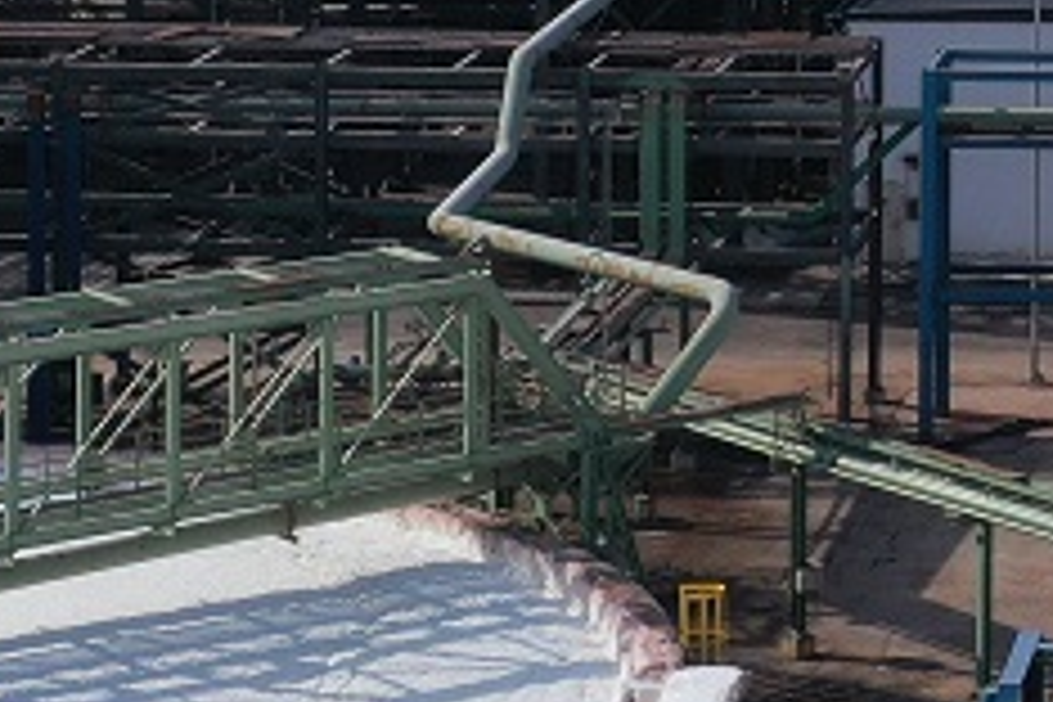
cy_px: -400
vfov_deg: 8.2
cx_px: 1498
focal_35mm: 164
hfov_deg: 12.0
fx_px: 4797
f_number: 7.1
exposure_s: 1/500
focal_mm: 10.26
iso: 100
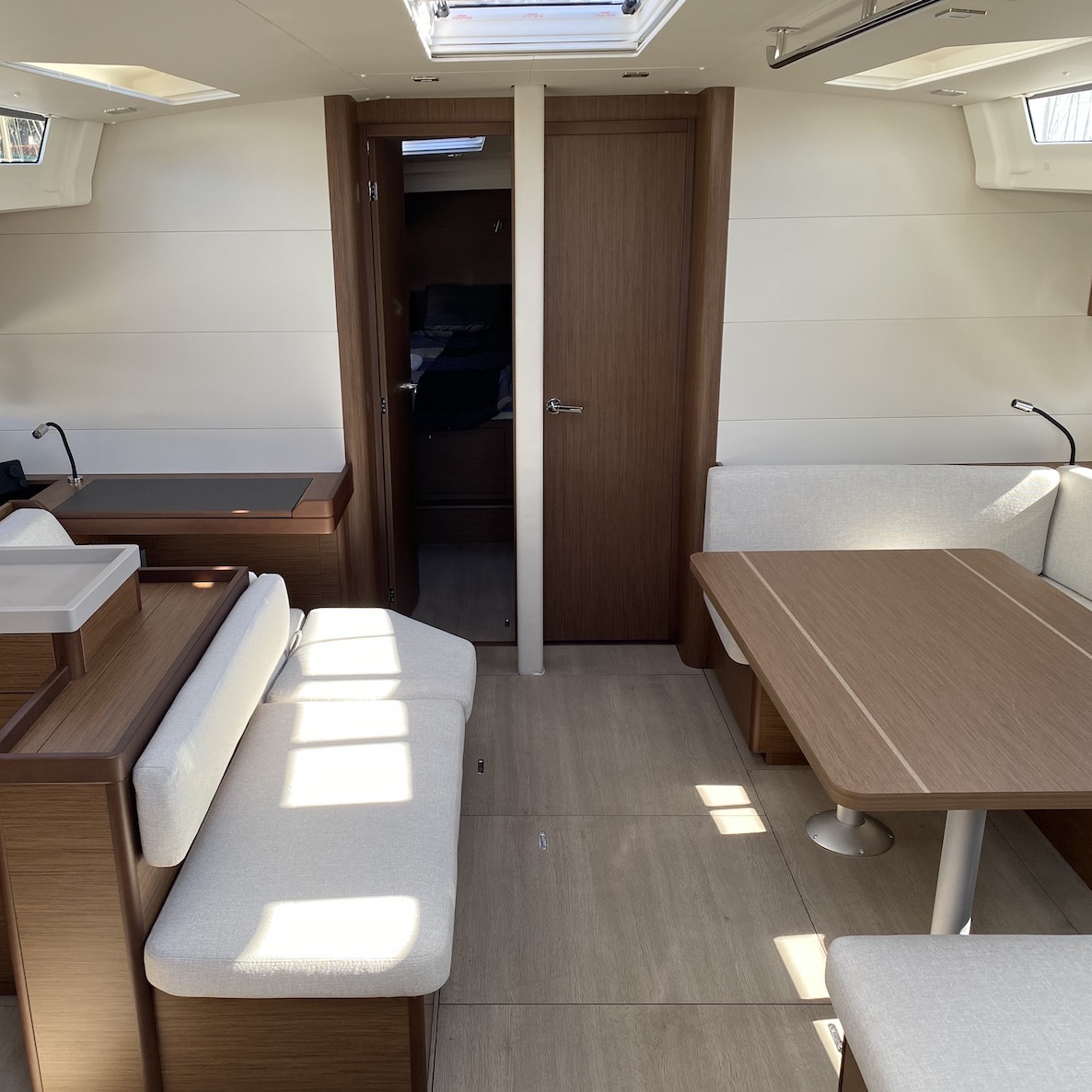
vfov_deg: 52.5
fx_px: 1106
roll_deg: +0.9
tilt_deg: -15.9
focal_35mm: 31
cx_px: 480
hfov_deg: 52.4
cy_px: 540
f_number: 1.8
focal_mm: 4.25
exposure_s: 1/121
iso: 64
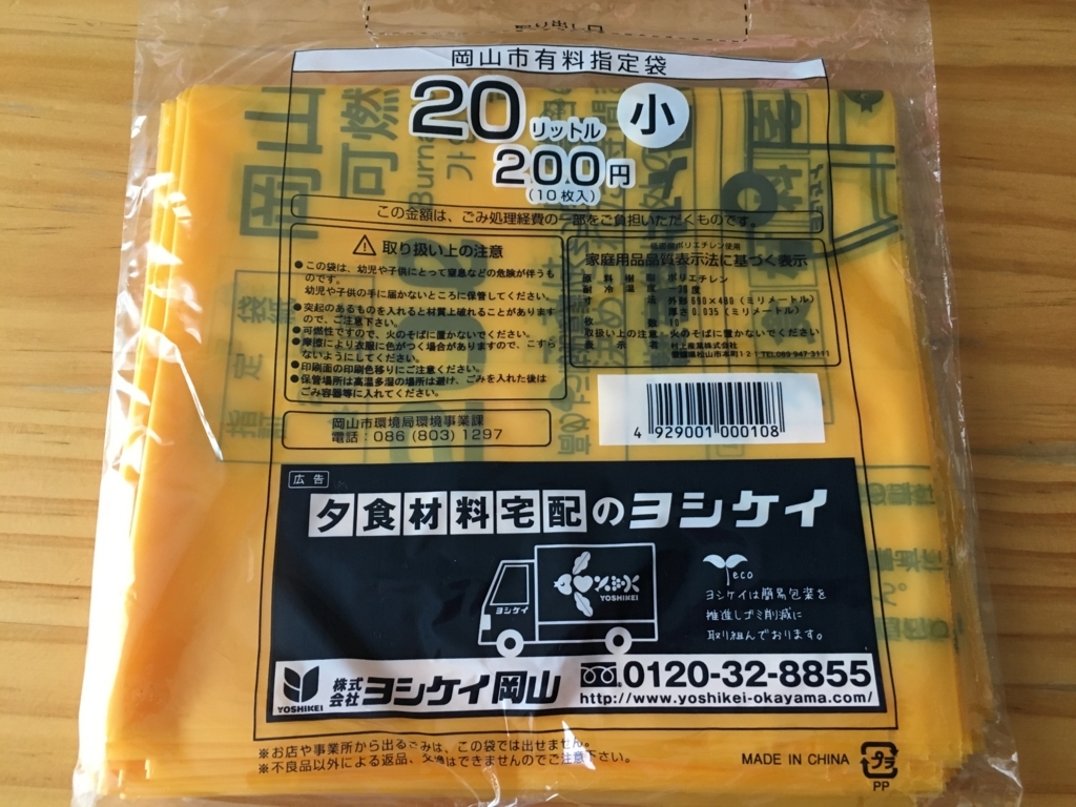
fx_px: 901
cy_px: 404
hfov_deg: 61.7
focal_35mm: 29
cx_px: 538
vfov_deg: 48.2
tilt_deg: -76.0
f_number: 2.2
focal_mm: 4.15
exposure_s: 1/30
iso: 125
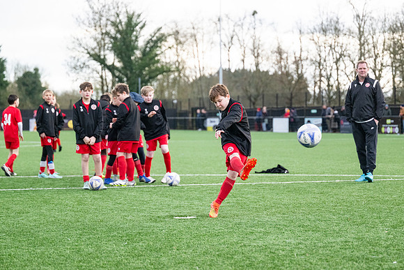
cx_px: 202
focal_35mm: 110
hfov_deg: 18.6
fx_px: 1235
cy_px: 135
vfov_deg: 12.5
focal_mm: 110
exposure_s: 1/2000
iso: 2000
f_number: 4
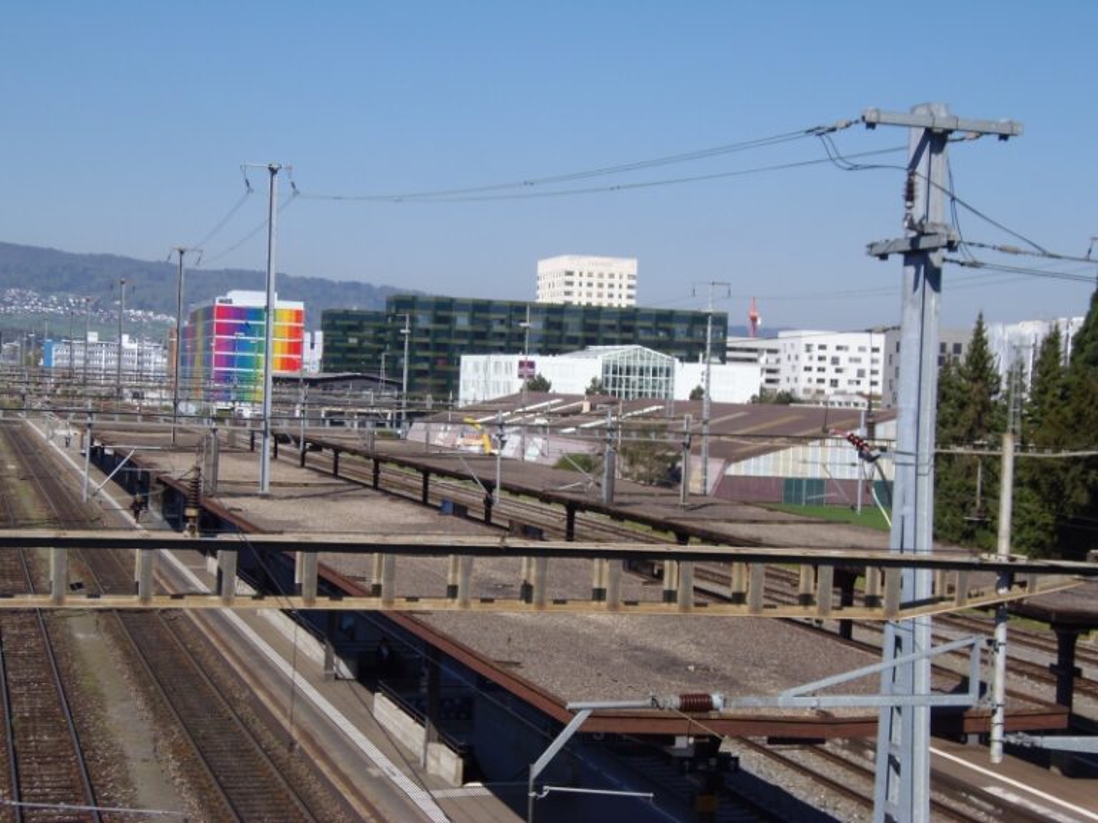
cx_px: 549
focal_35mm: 56
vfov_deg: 26.1
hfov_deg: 34.3
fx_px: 1776
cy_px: 412
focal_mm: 10.4
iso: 64
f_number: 3.9
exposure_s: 1/640
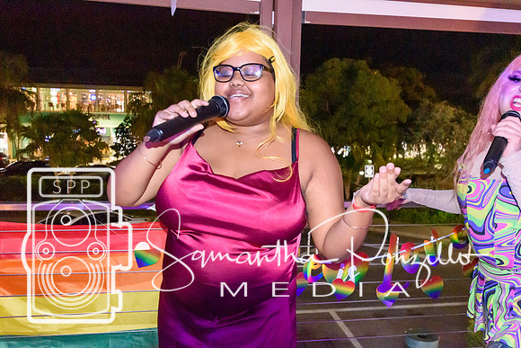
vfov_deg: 43.4
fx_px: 437
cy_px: 174
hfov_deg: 61.6
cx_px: 260
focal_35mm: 30
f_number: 3.5
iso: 6400
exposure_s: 1/60
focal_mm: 20
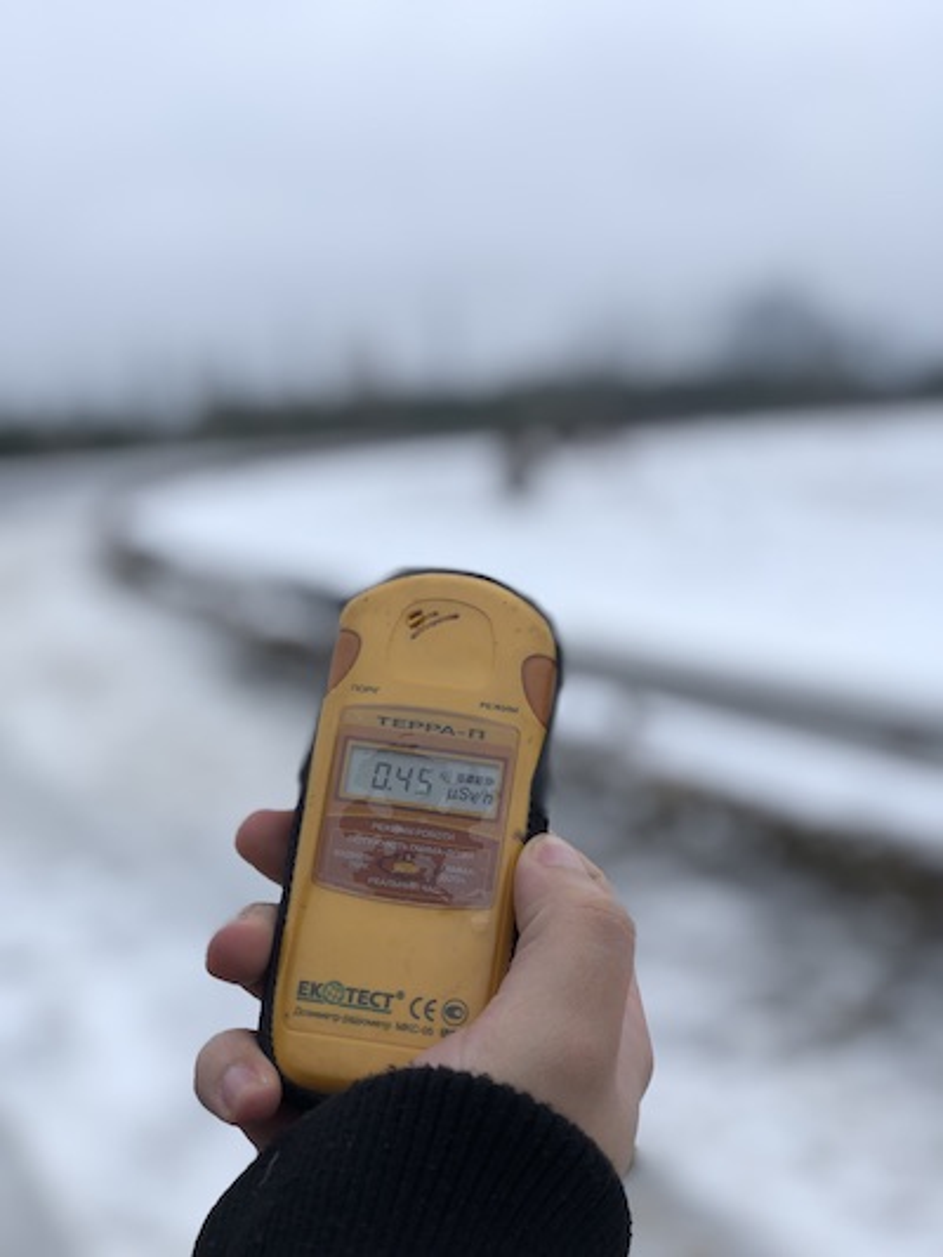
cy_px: 628
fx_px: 1888
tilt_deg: -6.5
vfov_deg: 36.8
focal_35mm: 52
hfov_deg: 28.0
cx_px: 472
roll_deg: +3.5
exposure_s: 1/161
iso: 16
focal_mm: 6
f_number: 2.4
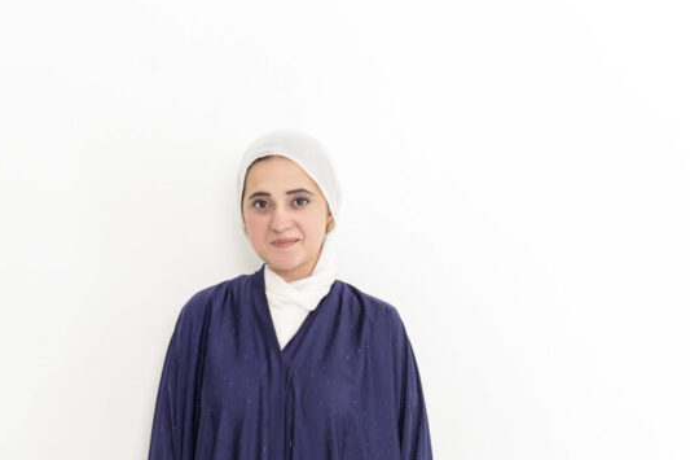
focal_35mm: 69
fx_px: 1322
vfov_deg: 18.9
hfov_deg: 29.2
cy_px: 508
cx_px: 294
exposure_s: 1/100
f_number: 4
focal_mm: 35
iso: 500
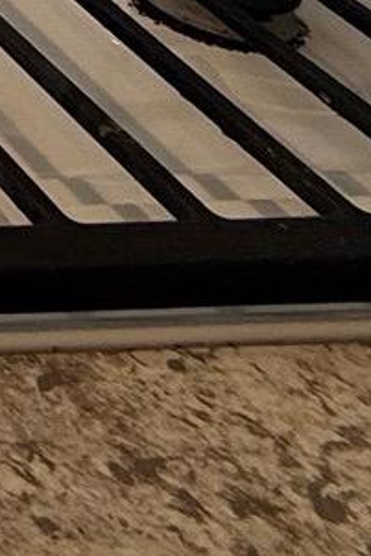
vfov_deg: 14.2
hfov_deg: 8.9
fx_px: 1528
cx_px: -956
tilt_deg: -7.1
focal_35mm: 99
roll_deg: +1.2
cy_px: -768
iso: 64
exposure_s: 1/120
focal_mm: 2.22
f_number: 2.2
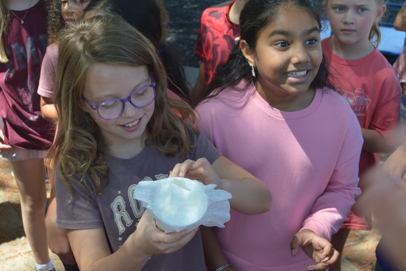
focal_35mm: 48
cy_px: 136
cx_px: 203
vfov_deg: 28.1
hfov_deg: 41.1
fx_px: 541
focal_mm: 32
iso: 125
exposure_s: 1/125
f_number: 5.6
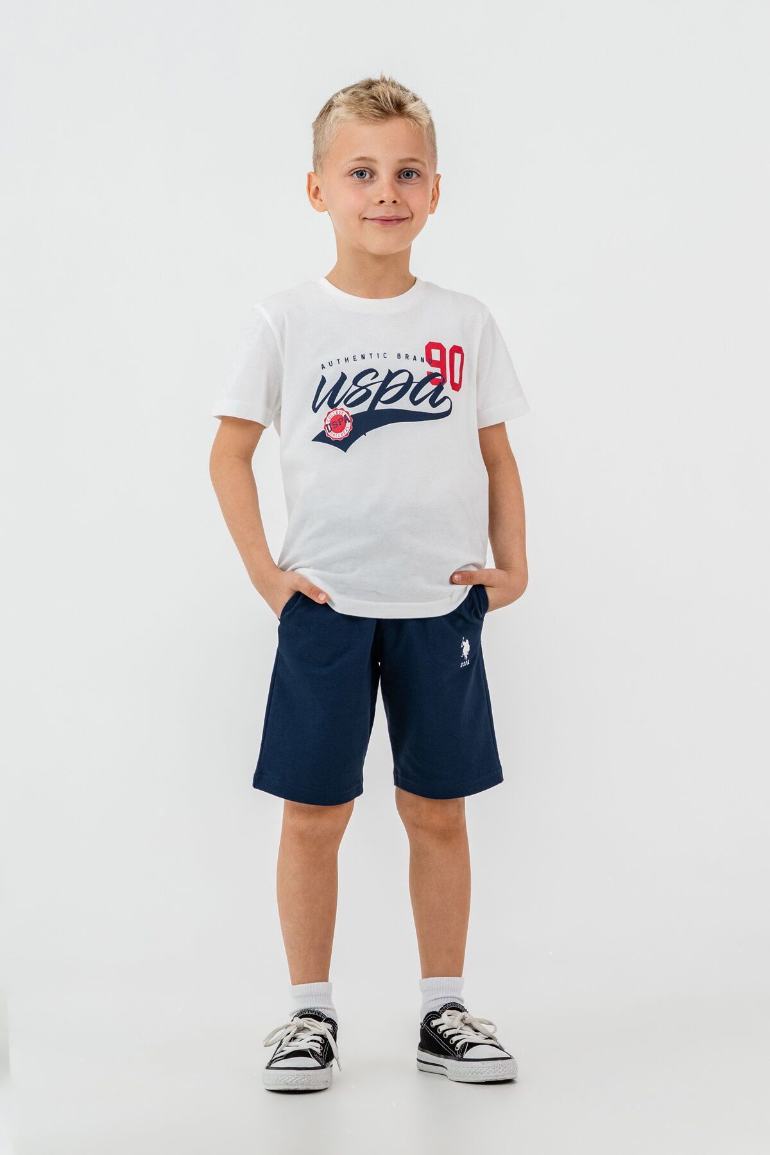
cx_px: 385
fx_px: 3368
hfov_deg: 13.0
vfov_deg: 19.5
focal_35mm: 105
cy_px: 578
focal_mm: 70
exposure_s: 1/160
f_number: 7.1
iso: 125
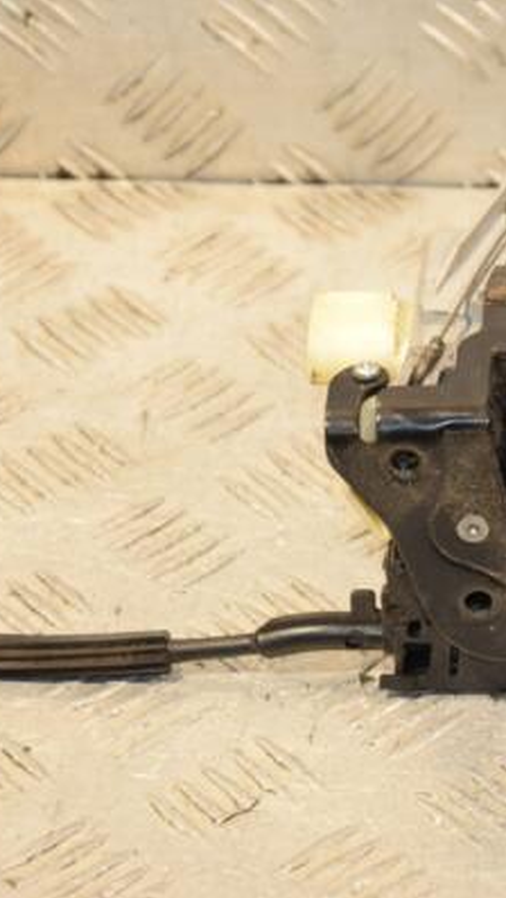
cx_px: 608
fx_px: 3958
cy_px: 449
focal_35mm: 166
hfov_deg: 7.3
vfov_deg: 13.0
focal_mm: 70
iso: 800
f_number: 5.3
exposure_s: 1/200
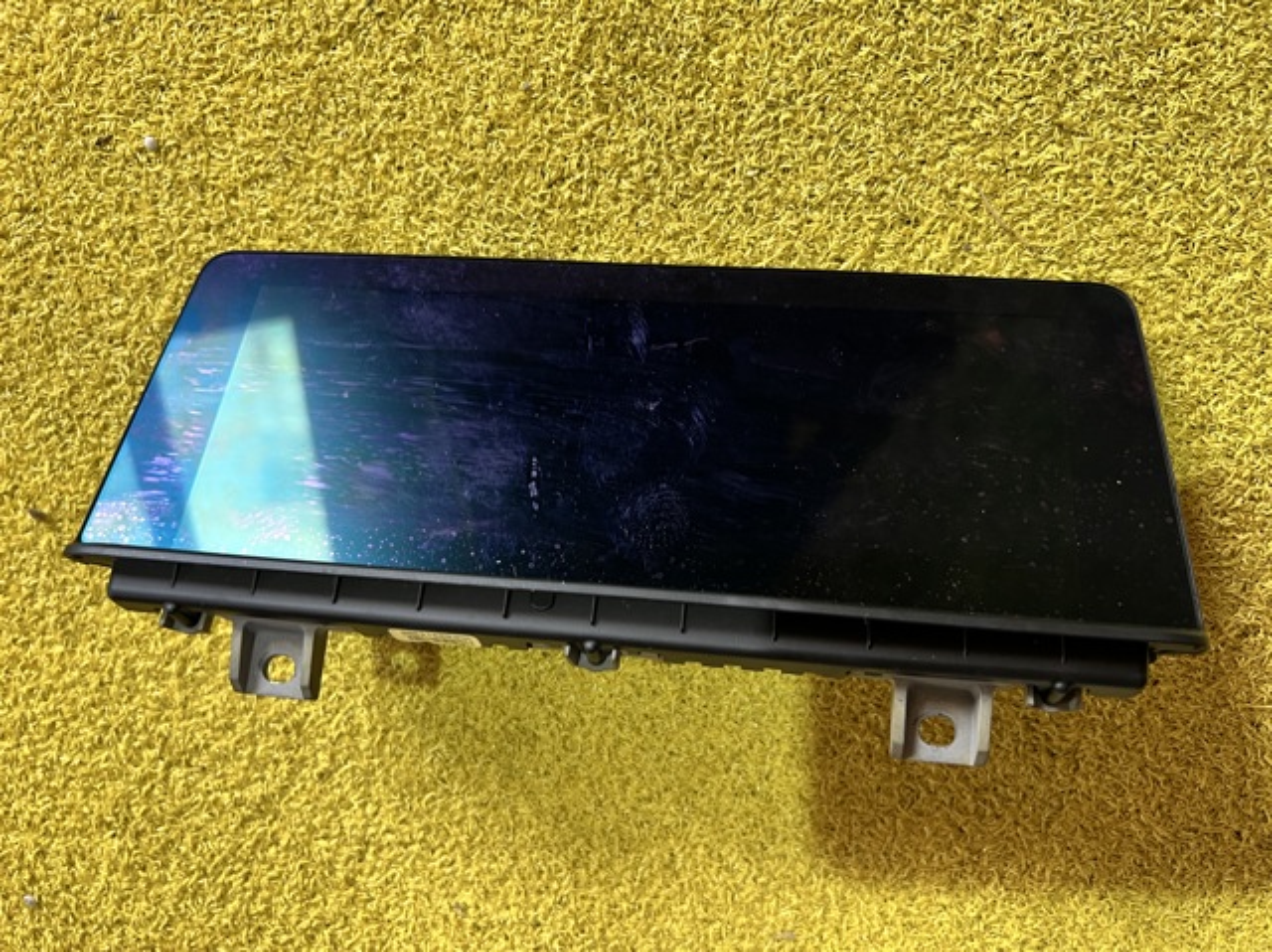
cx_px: 636
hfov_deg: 67.3
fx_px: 955
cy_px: 476
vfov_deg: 53.0
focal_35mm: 26
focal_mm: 5.7
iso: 100
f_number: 1.5
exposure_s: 1/50
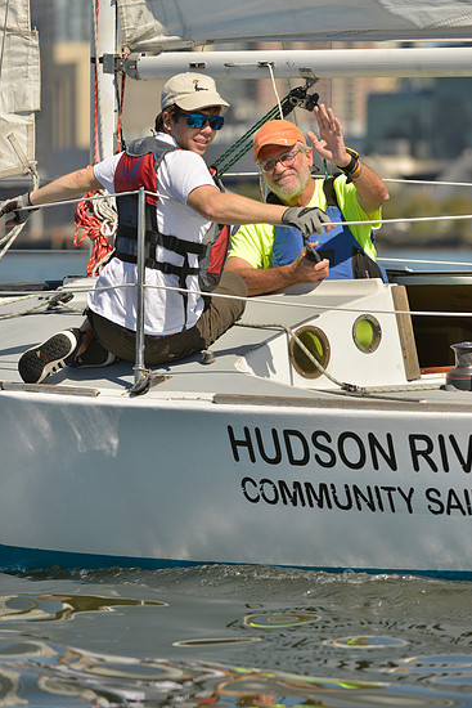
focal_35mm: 253
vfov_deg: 8.1
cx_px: 226
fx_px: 4972
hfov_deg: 5.4
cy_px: 341
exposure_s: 1/1250
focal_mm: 240
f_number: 5.6
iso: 200
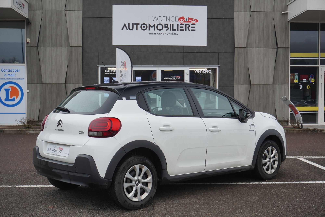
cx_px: 162
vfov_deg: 28.1
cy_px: 108
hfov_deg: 41.1
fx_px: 434
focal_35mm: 48
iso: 100
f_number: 5
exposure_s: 1/50
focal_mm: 32
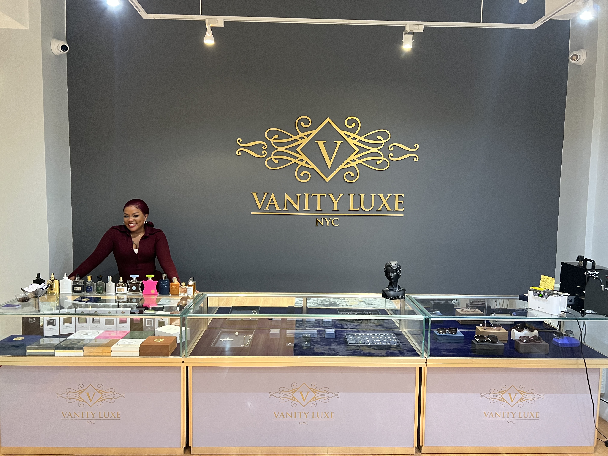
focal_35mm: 26
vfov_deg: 53.1
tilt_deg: -3.8
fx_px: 457
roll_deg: +0.4
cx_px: 304
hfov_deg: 67.3
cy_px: 228
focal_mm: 5.7
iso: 320
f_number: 1.5
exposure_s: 1/60
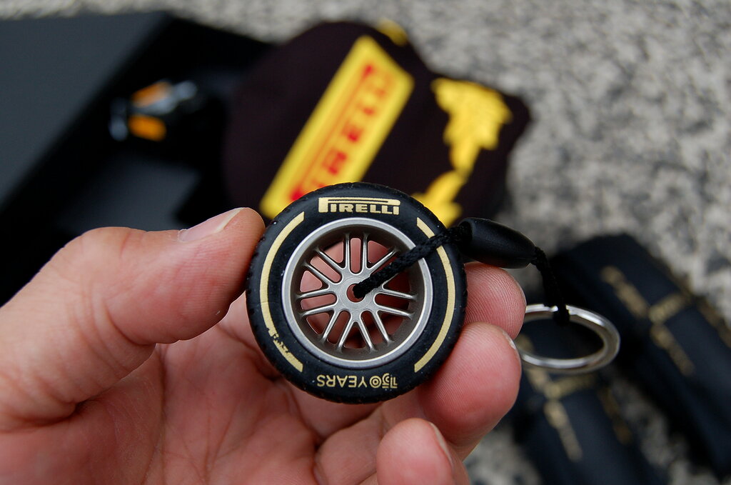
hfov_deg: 43.7
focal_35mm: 45
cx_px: 366
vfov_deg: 29.8
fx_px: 912
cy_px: 242
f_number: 5.6
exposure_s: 1/125
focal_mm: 30
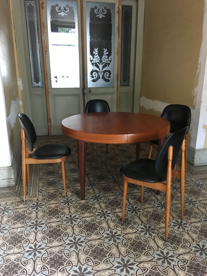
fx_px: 231
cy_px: 138
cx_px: 104
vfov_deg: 61.7
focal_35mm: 29
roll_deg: +0.0
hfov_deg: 48.2
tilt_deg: -14.7
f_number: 2.2
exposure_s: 1/17
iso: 200
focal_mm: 4.15
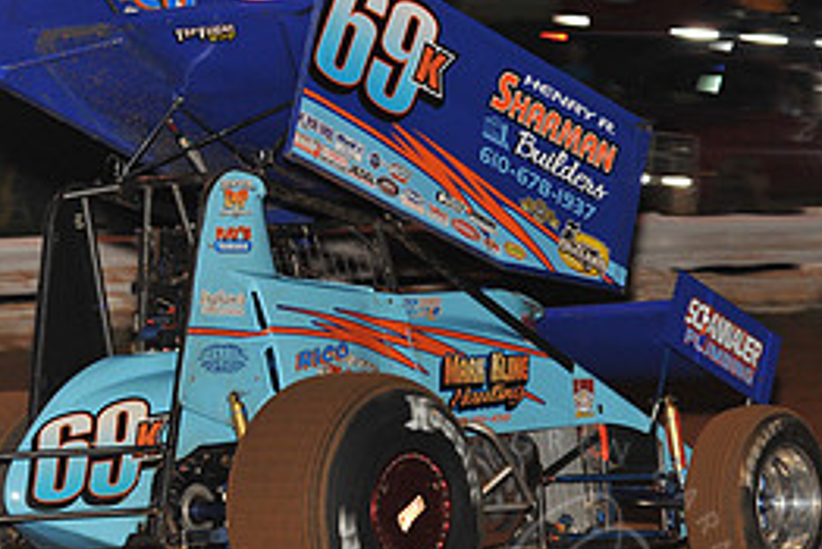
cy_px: 329
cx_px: 555
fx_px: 5666
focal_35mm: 248
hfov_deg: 8.3
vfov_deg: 5.5
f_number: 7.1
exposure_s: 1/320
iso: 1000
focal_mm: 112
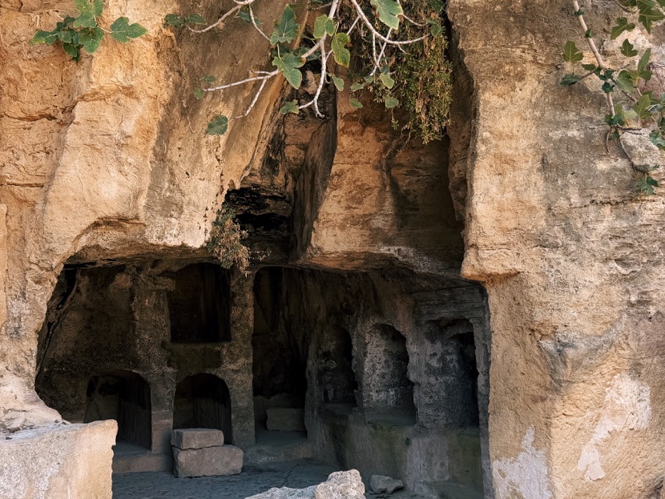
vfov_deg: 38.5
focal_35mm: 37
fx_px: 711
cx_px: 260
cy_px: 306
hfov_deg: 49.8
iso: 80
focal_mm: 6.76
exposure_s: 1/410
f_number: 1.78
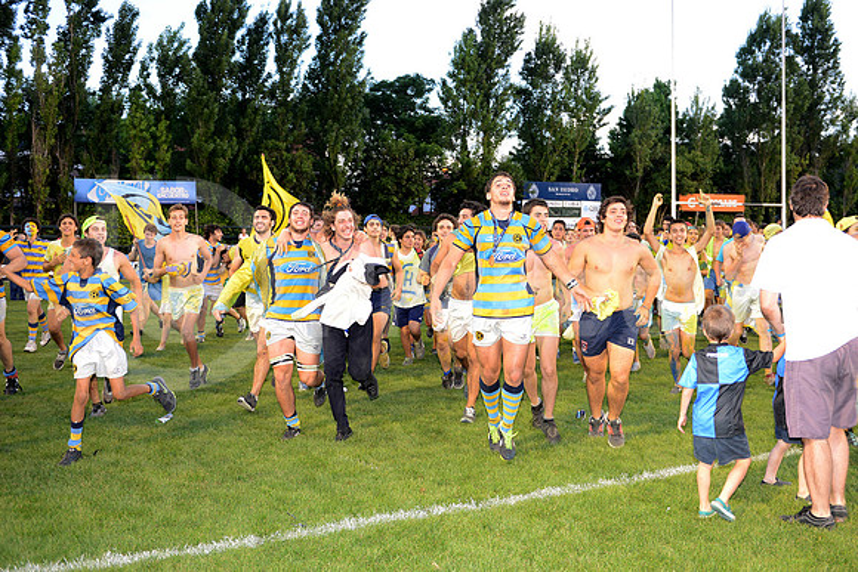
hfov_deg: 60.3
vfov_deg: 42.3
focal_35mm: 31
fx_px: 739
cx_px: 429
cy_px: 286
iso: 400
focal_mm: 31
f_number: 2.8
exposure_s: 1/160
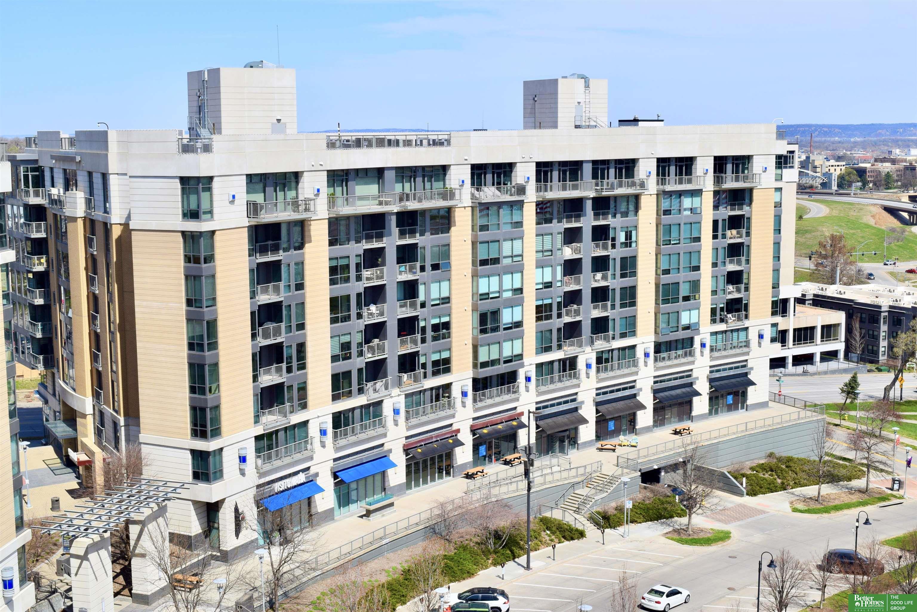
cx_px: 458
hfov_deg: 41.1
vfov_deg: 28.1
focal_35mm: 48
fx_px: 1223
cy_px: 306
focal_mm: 32
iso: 200
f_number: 10
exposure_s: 1/400
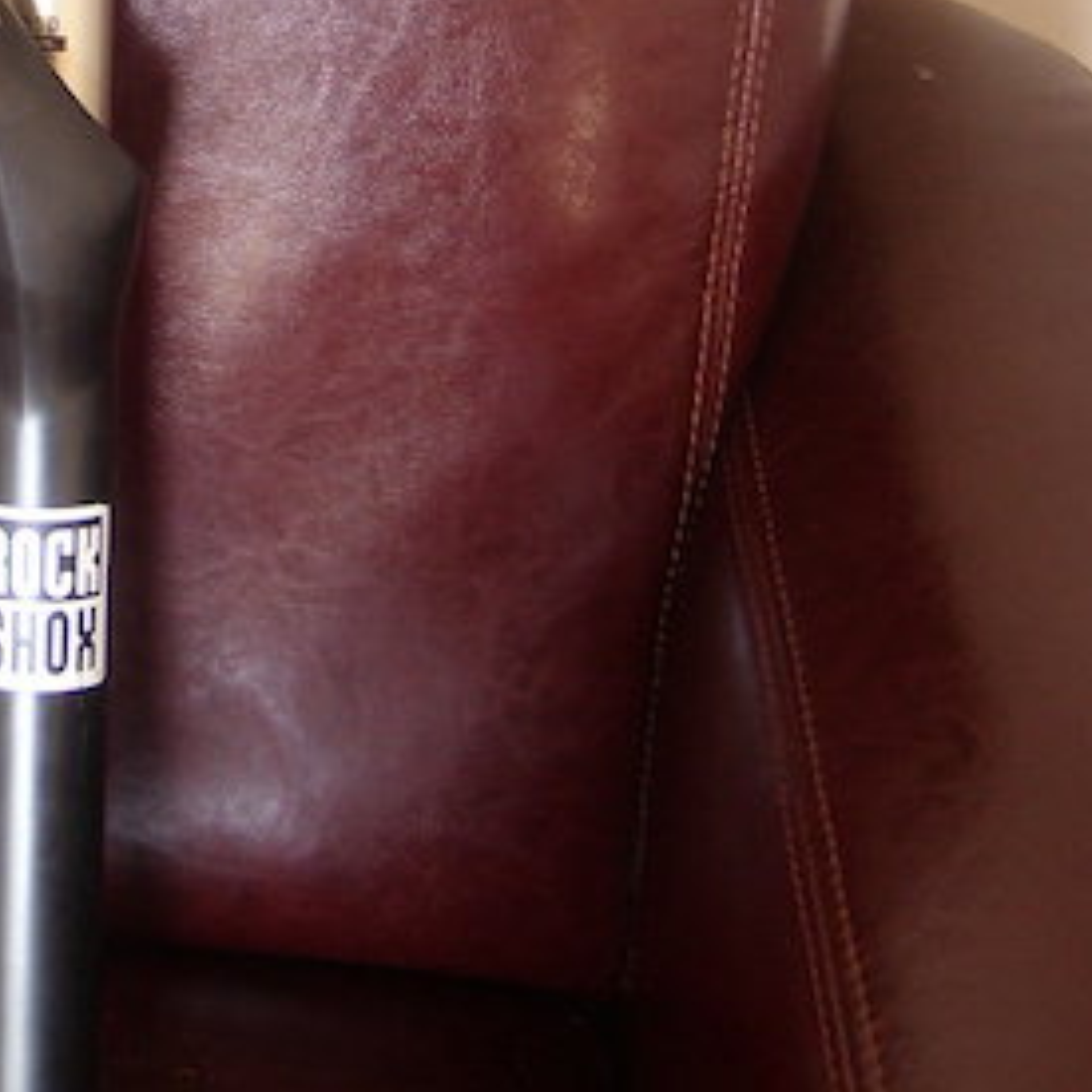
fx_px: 3212
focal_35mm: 90
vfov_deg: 18.9
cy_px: 48
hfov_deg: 18.7
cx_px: -56
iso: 50
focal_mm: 5.8
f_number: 2.8
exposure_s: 1/11
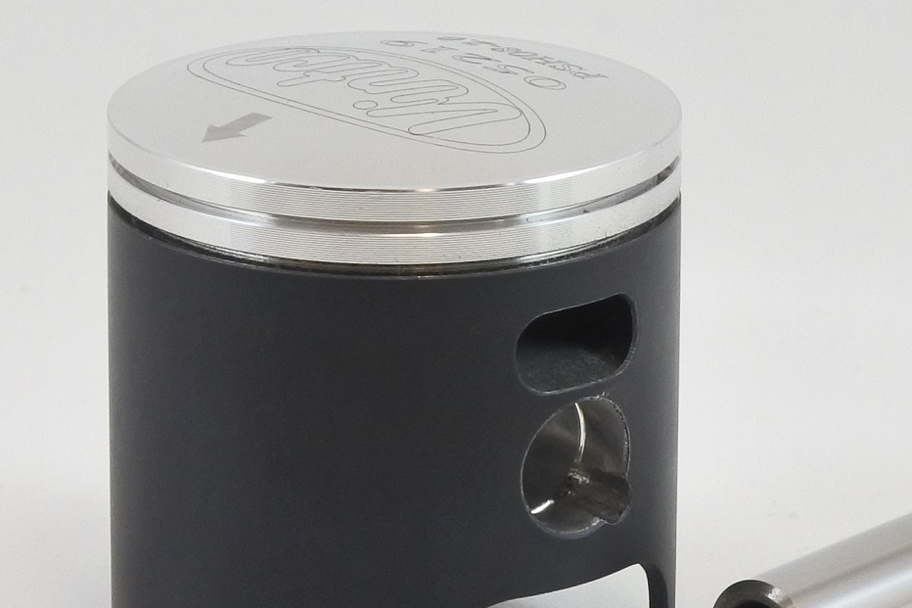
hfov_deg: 15.9
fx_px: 3267
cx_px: 351
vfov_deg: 10.6
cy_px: 506
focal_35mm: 129
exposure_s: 1/125
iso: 500
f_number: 5
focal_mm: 22.7
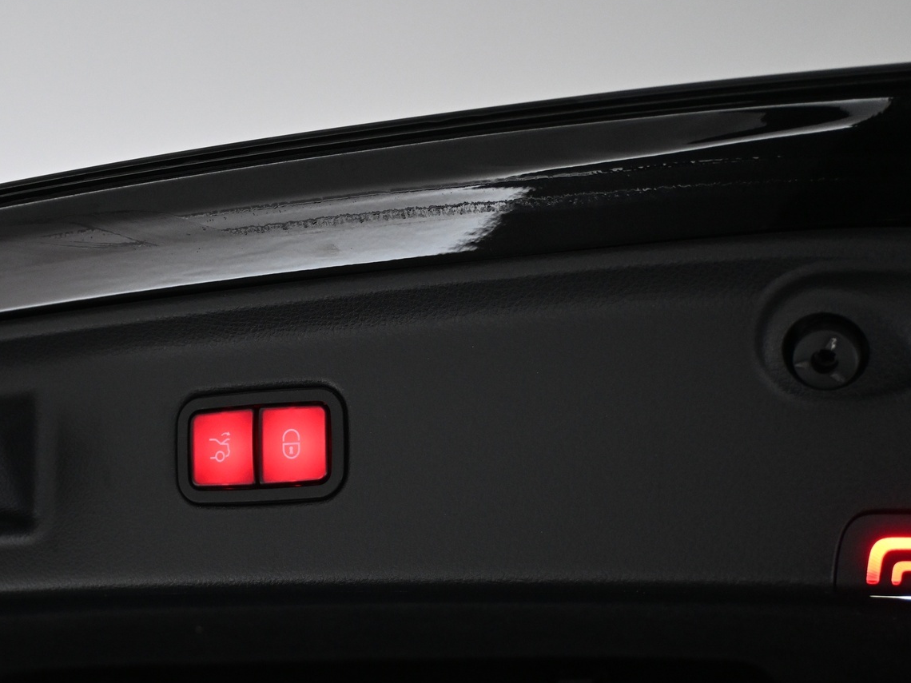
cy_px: 384
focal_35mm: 56
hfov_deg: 33.8
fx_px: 1483
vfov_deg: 25.9
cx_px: 300
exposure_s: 1/125
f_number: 4.5
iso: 2000
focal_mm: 27.5
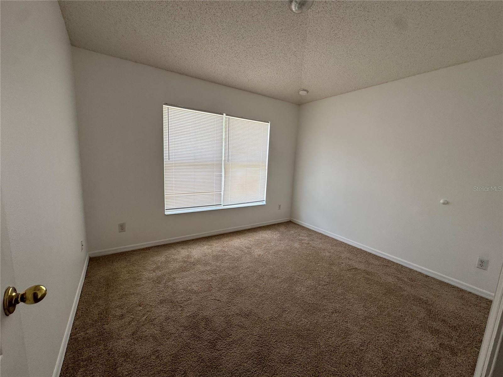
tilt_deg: -8.9
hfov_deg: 102.1
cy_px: 188
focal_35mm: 14
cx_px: 252
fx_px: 203
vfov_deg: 85.7
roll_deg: -2.6
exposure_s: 1/139
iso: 40
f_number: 2.2
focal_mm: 2.22
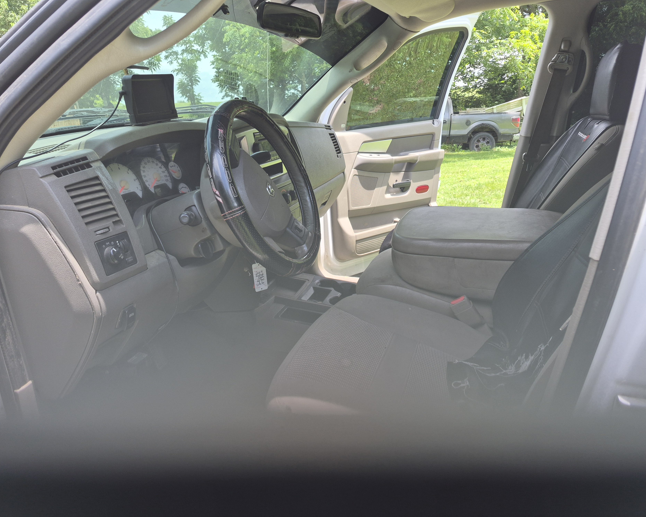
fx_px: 459
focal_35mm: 24
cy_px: 259
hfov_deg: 70.3
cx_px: 324
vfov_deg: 58.8
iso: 50
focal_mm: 5.4
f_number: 1.8
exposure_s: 1/359
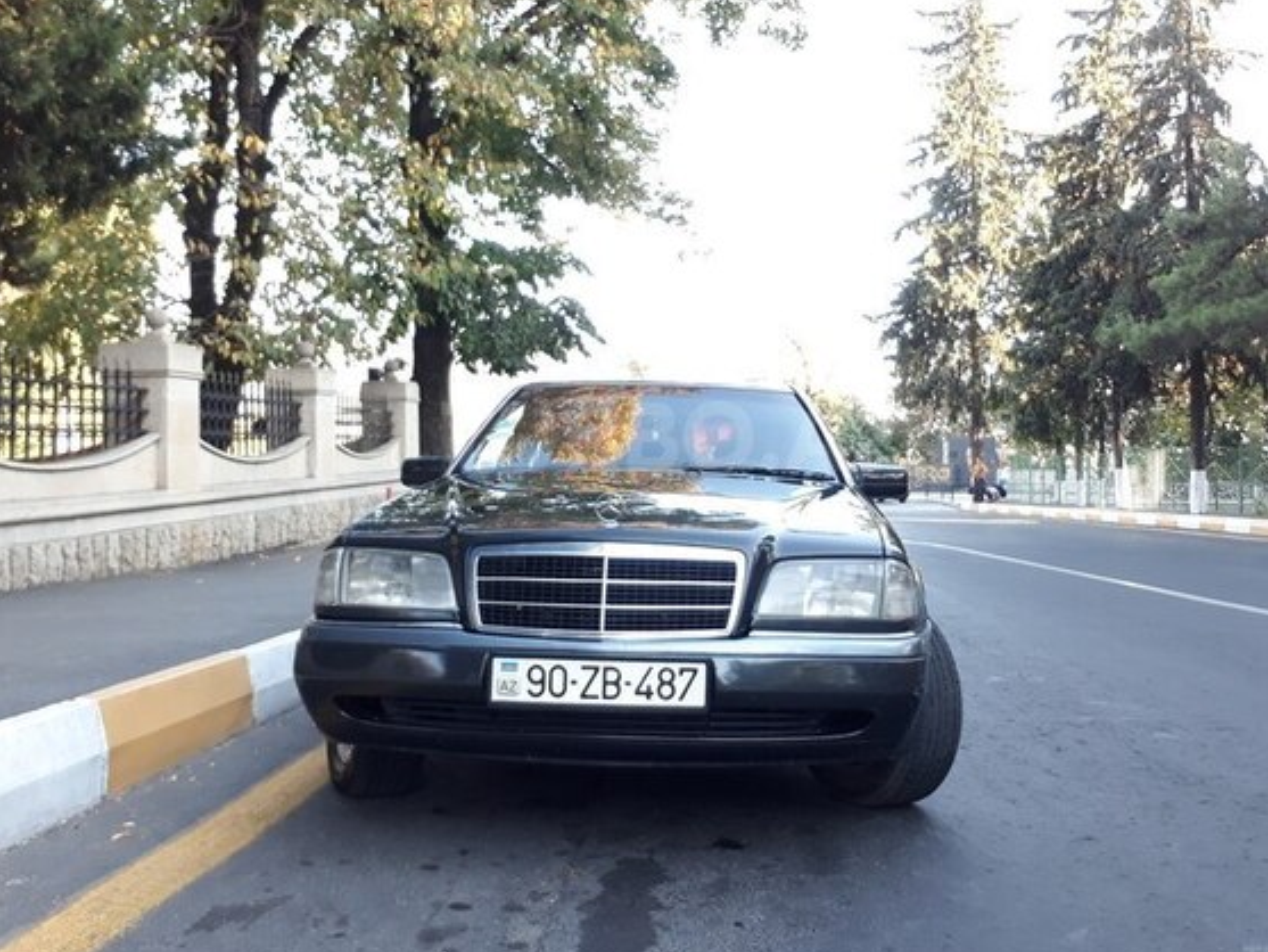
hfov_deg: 56.8
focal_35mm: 32
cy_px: 436
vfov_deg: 44.1
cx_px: 674
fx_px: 1172
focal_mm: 3.6
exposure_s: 1/50
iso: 50
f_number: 1.9
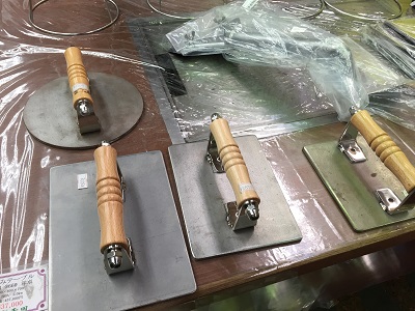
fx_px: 348
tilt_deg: -48.8
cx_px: 208
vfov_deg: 48.2
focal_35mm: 29
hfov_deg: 61.7
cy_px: 156
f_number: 2.2
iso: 32
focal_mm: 4.15
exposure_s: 1/40
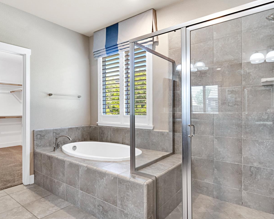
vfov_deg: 65.5
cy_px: 113
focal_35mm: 21
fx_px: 170
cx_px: 121
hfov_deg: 77.4
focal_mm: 12
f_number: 8
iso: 320
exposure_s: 1/13
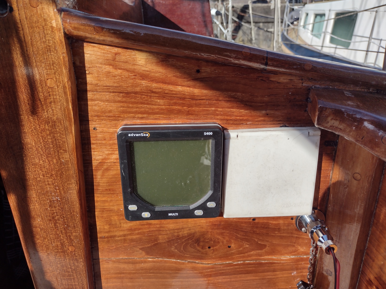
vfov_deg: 51.4
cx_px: 193
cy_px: 144
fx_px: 301
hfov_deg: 65.3
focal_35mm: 27
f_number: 1.7
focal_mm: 4.71
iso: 100
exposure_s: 1/3038
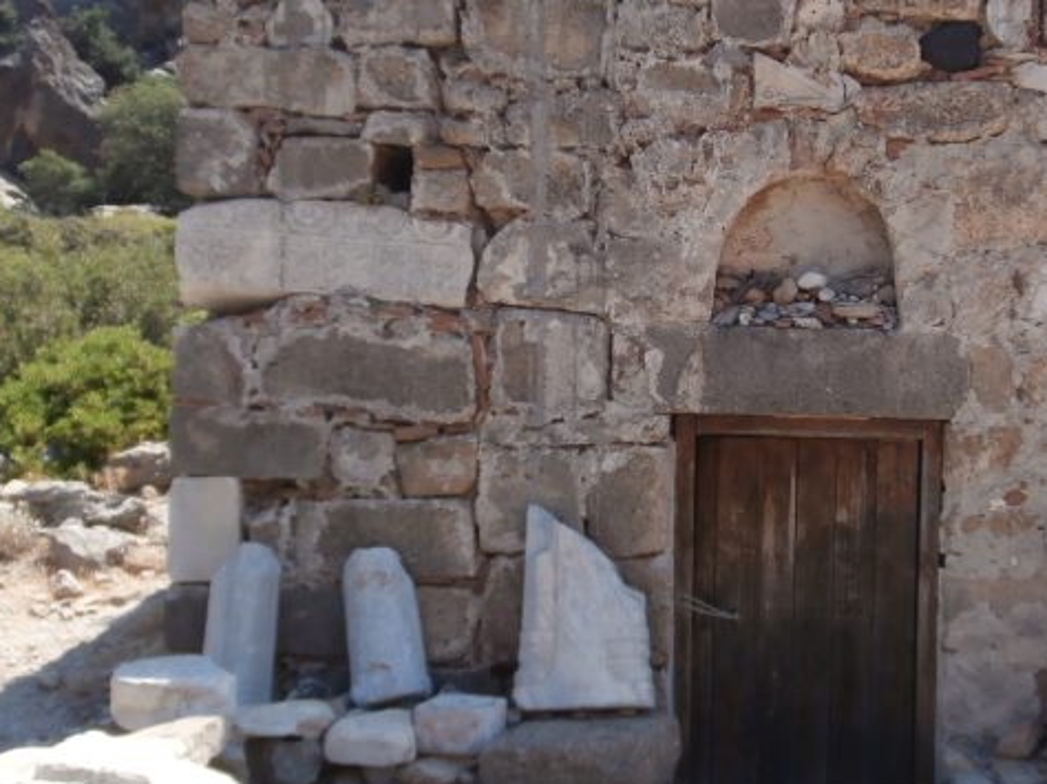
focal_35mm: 57
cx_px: 795
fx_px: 1723
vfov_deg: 25.4
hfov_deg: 33.1
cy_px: 233
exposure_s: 1/640
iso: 100
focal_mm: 5.36
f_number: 3.5
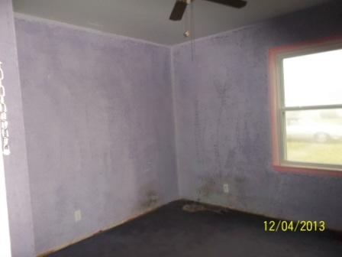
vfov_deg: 51.4
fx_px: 267
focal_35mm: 27
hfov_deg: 65.3
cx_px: 171
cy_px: 128
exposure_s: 1/30
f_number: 3.5
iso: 320
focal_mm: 4.9
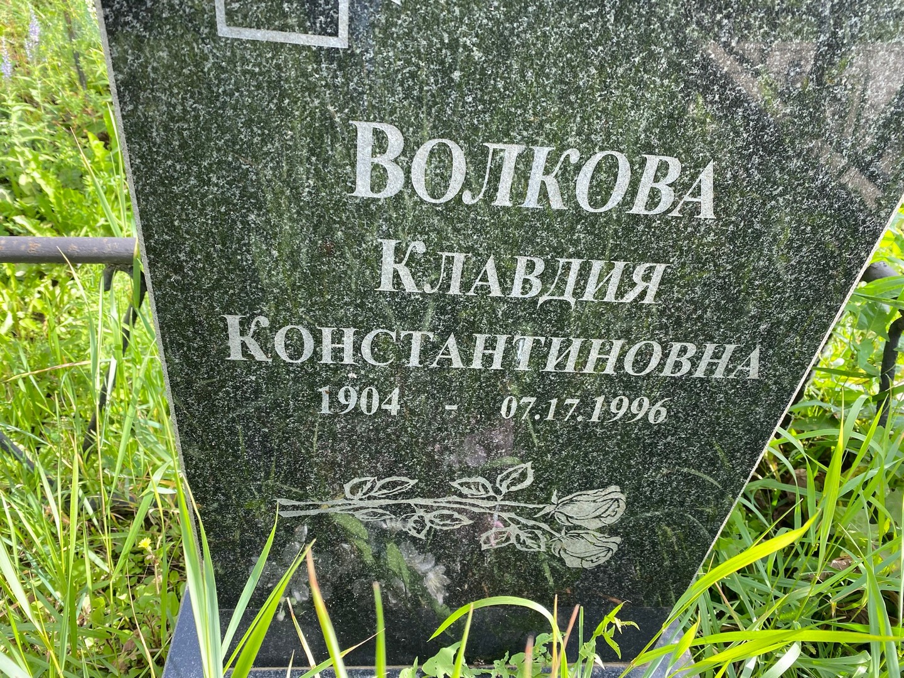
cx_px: 452
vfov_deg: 53.1
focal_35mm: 26
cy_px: 339
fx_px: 679
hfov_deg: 67.3
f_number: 1.8
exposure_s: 1/271
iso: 32
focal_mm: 4.25
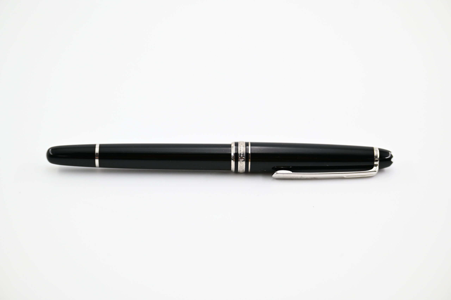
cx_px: 226
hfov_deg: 20.0
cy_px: 150
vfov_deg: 13.4
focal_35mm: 102
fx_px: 1278
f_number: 4.8
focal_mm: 68
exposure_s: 1/320
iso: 400
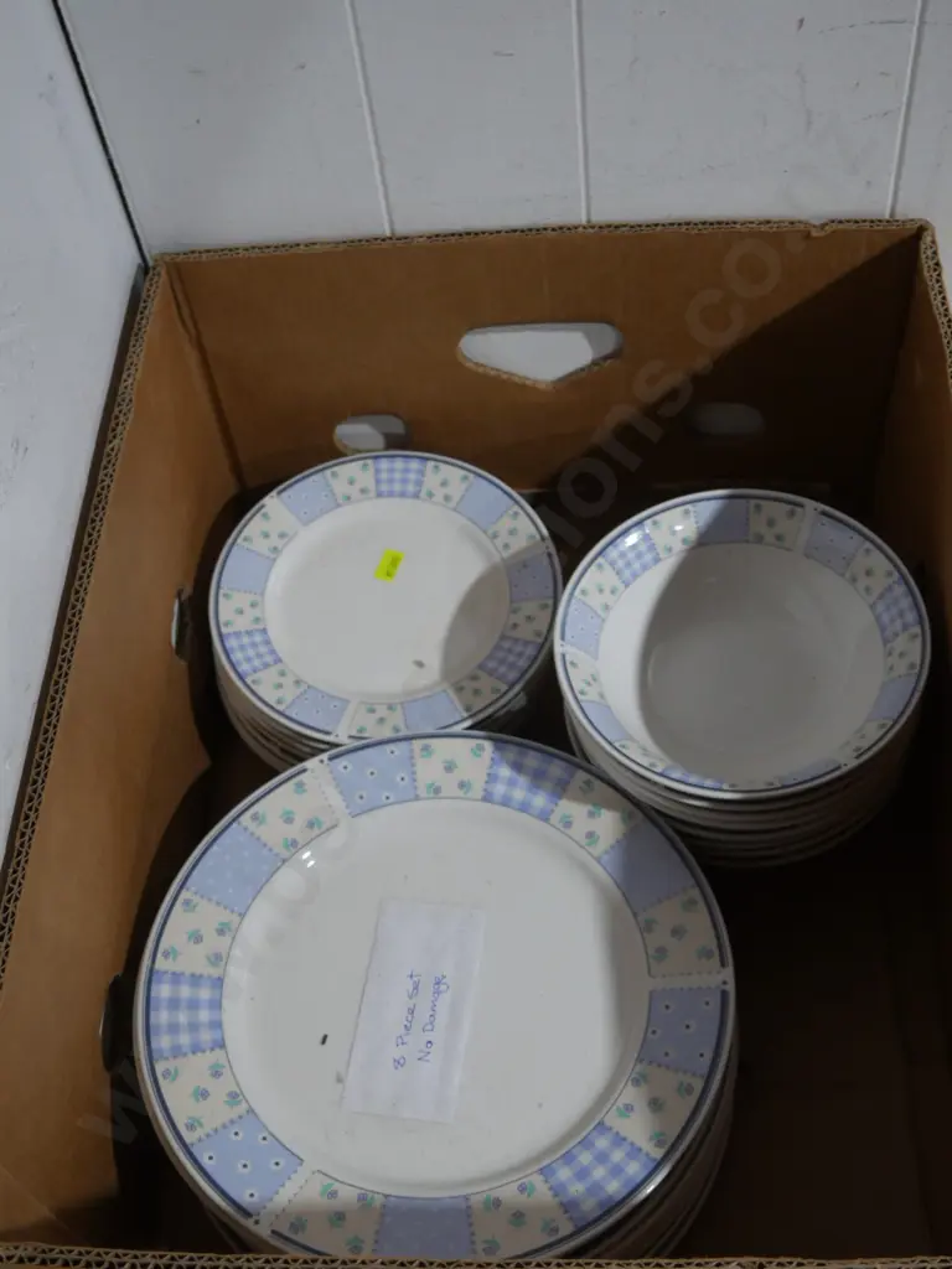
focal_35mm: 42
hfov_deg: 34.3
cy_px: 634
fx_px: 1540
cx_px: 476
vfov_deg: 44.8
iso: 1000
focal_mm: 21
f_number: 4.6
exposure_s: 1/60
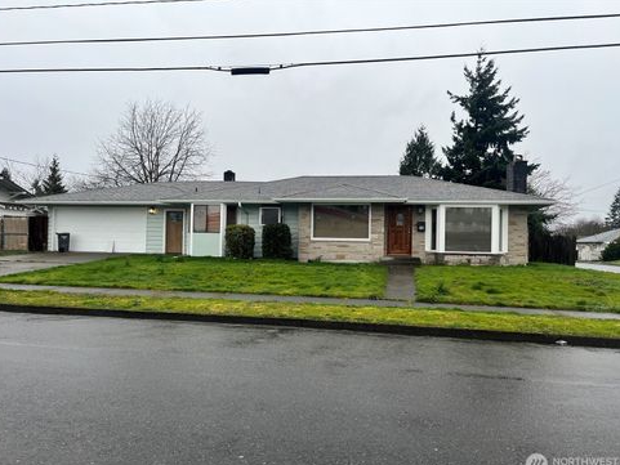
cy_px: 239
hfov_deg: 65.3
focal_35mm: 27
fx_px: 484
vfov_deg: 51.4
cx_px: 308
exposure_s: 1/583
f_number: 1.6
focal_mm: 5.1
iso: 50
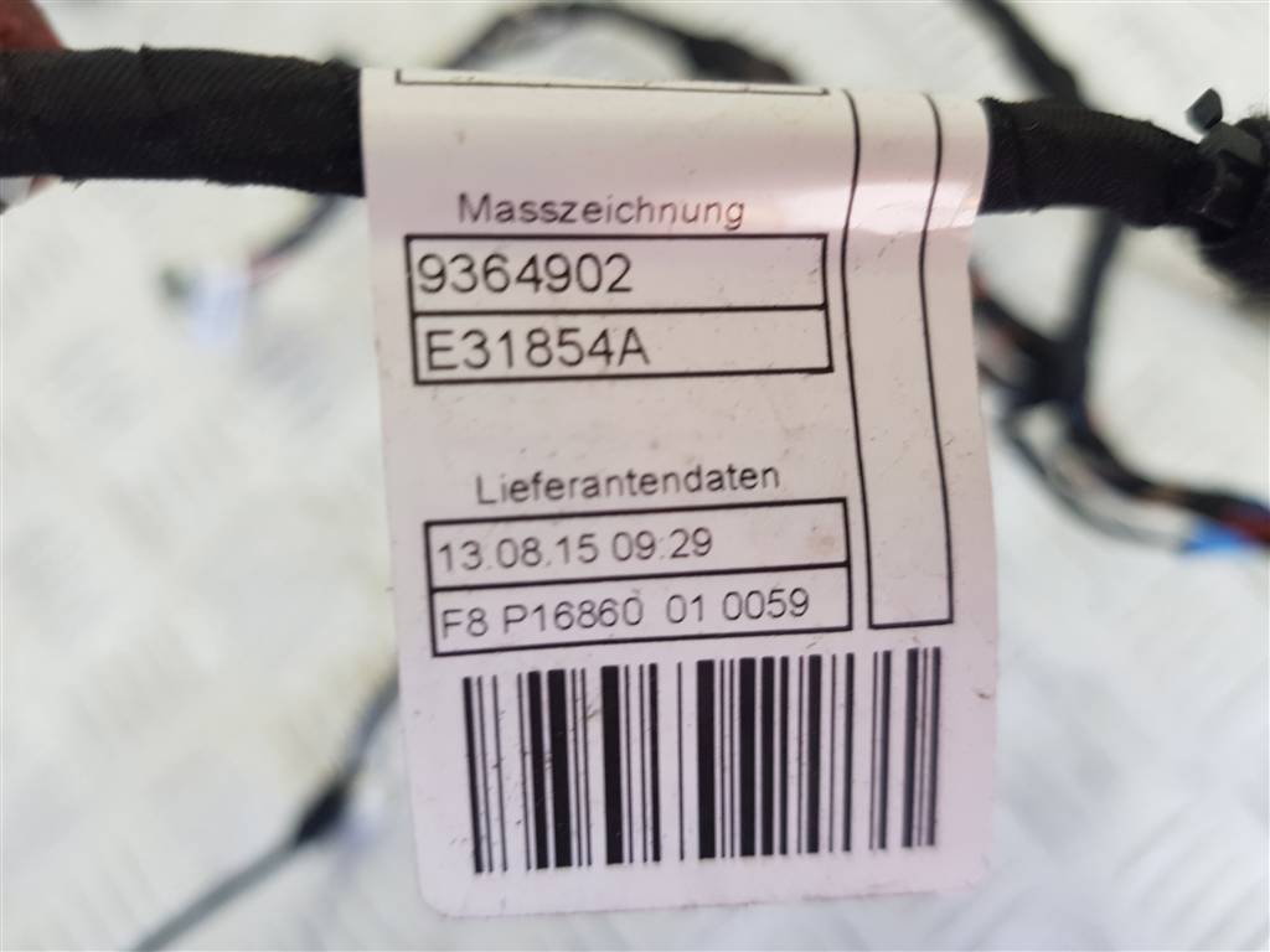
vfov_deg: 53.1
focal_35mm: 26
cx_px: 635
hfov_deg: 67.3
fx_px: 954
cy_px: 476
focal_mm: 4.2
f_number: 1.7
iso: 80
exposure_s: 1/100
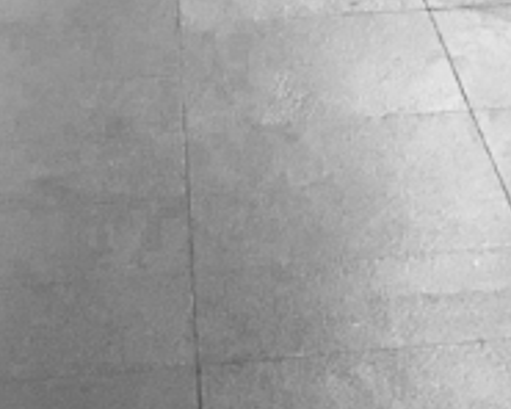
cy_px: -797
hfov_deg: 8.0
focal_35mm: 230
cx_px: 1083
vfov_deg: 6.2
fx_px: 3478
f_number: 2.2
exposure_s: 1/33
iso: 32
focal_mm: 4.2
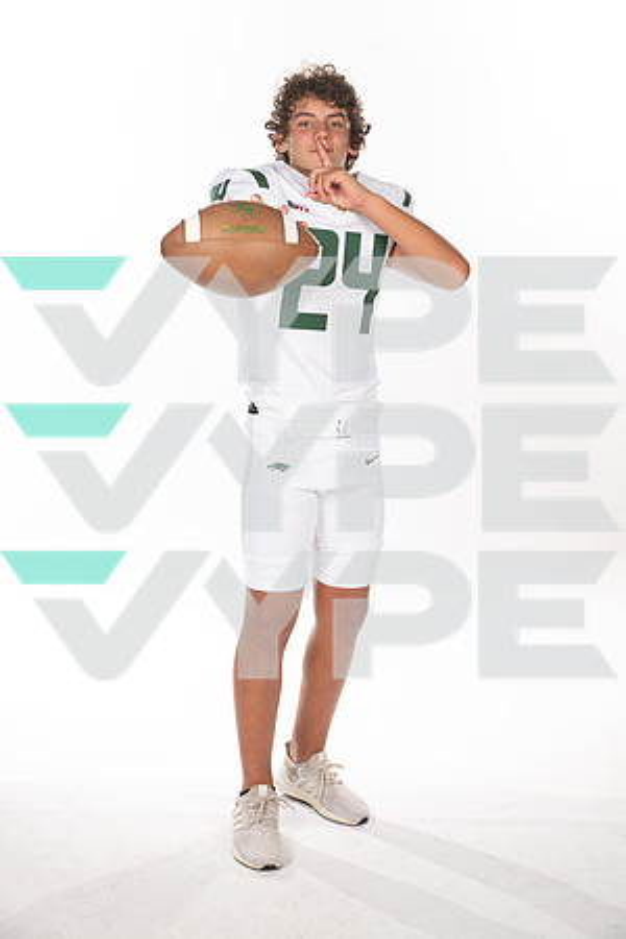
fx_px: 1461
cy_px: 470
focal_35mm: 56
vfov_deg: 35.6
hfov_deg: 24.2
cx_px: 313
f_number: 8
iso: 640
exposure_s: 1/400
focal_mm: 56
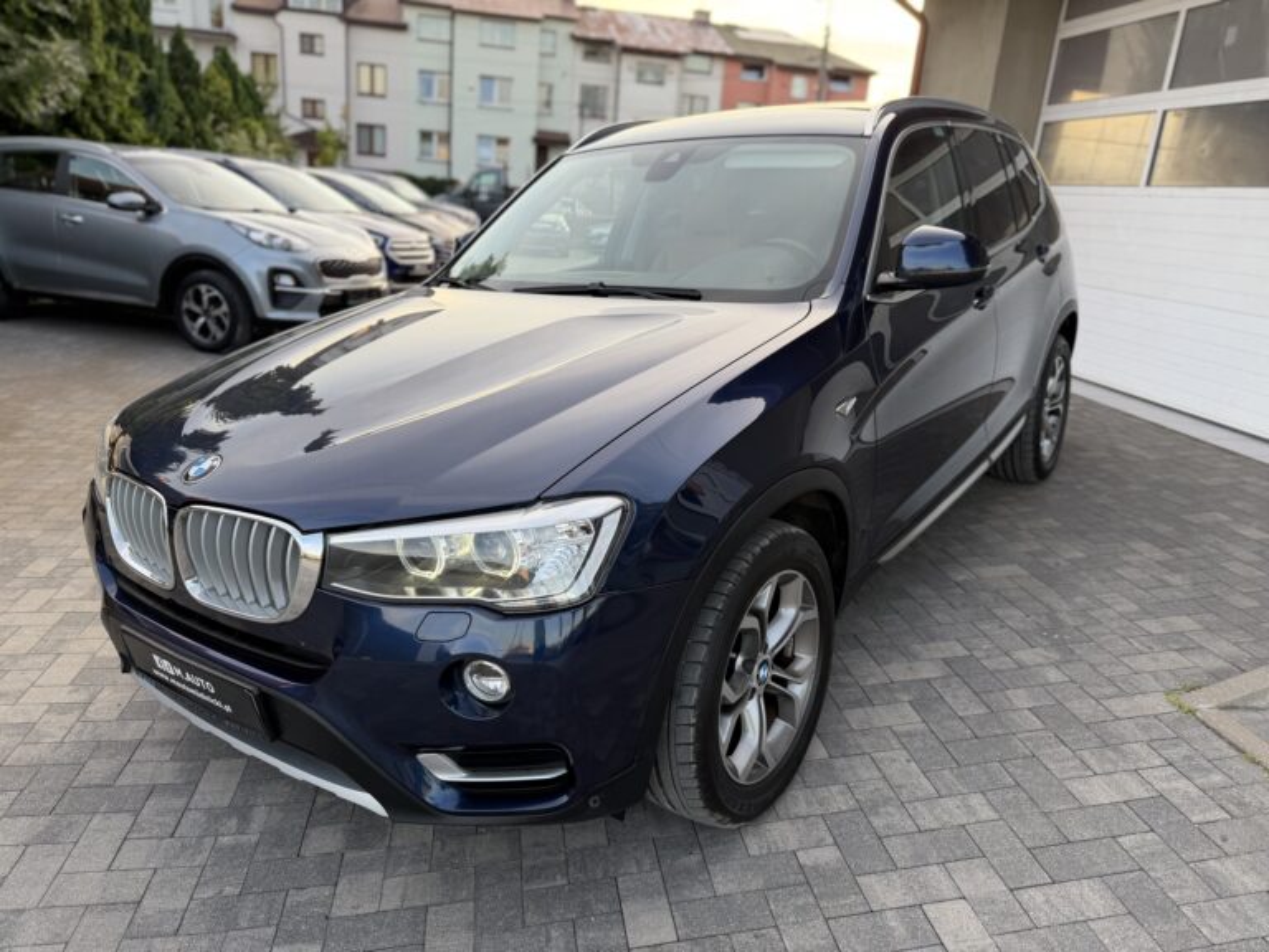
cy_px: 476
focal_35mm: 24
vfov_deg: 56.8
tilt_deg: -17.9
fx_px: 880
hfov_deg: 71.6
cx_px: 634
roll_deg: -4.9
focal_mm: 6.76
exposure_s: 1/155
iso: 64
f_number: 1.78
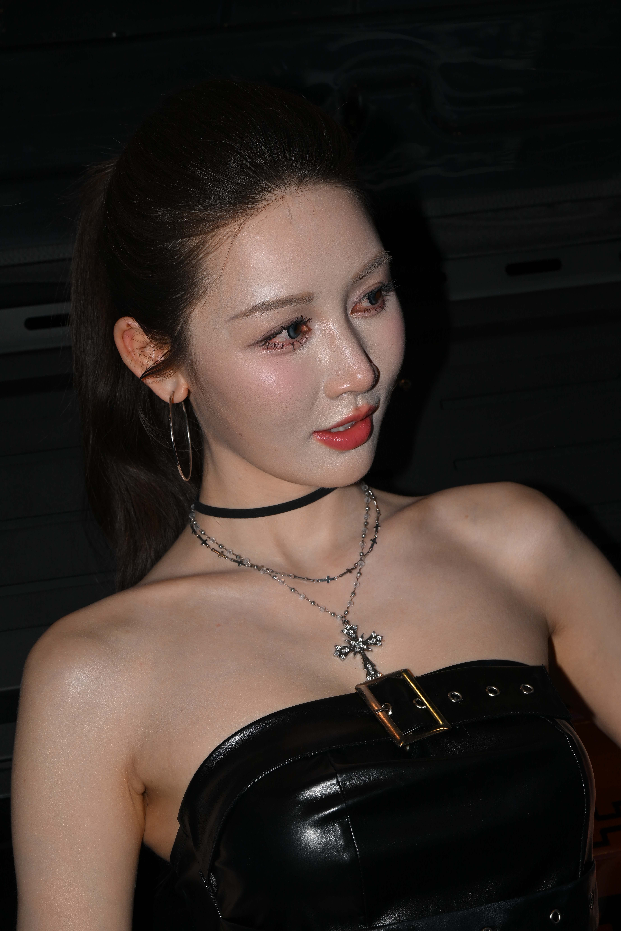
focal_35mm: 110
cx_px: 310
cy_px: 466
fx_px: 2846
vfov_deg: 18.6
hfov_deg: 12.5
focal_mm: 110
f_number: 11
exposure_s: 1/250
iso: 400
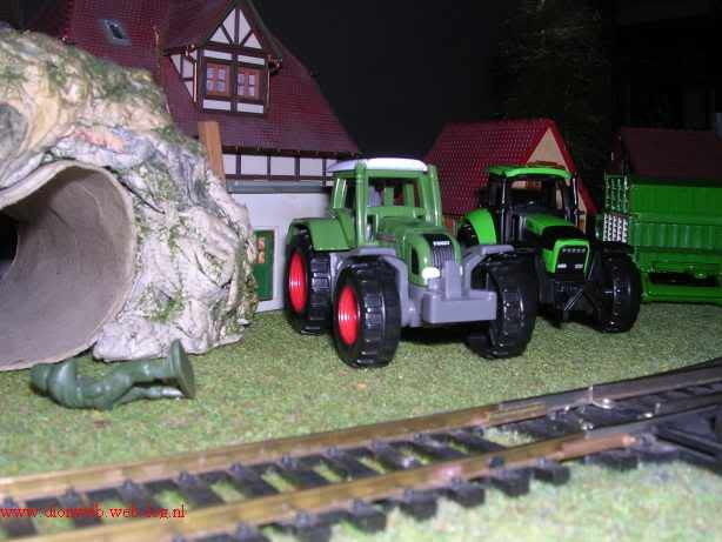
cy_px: 271
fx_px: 793
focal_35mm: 38
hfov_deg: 49.0
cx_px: 361
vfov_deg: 37.7
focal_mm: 5.8
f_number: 5.6
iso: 100
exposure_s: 1/60.1
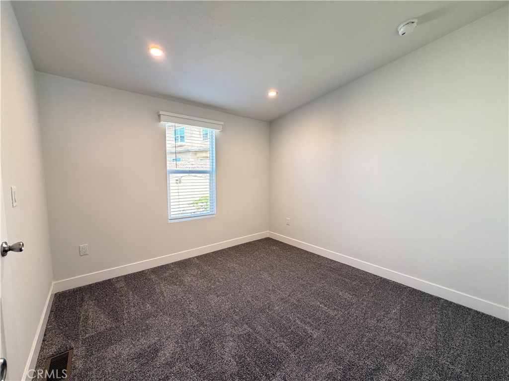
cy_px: 190
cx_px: 254
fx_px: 206
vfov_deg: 85.7
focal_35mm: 14
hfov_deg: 102.1
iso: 250
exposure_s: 1/120
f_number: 2.2
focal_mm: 2.22
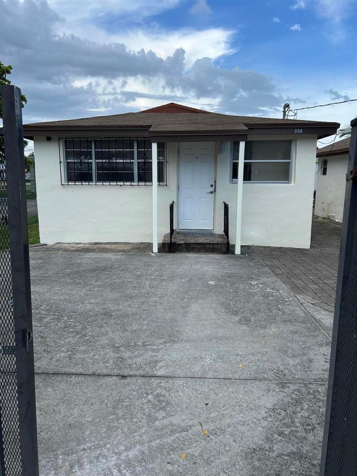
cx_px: 178
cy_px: 238
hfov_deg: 53.1
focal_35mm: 26
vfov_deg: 67.3
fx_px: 358
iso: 50
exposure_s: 1/1395
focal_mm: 5.7
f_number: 1.5
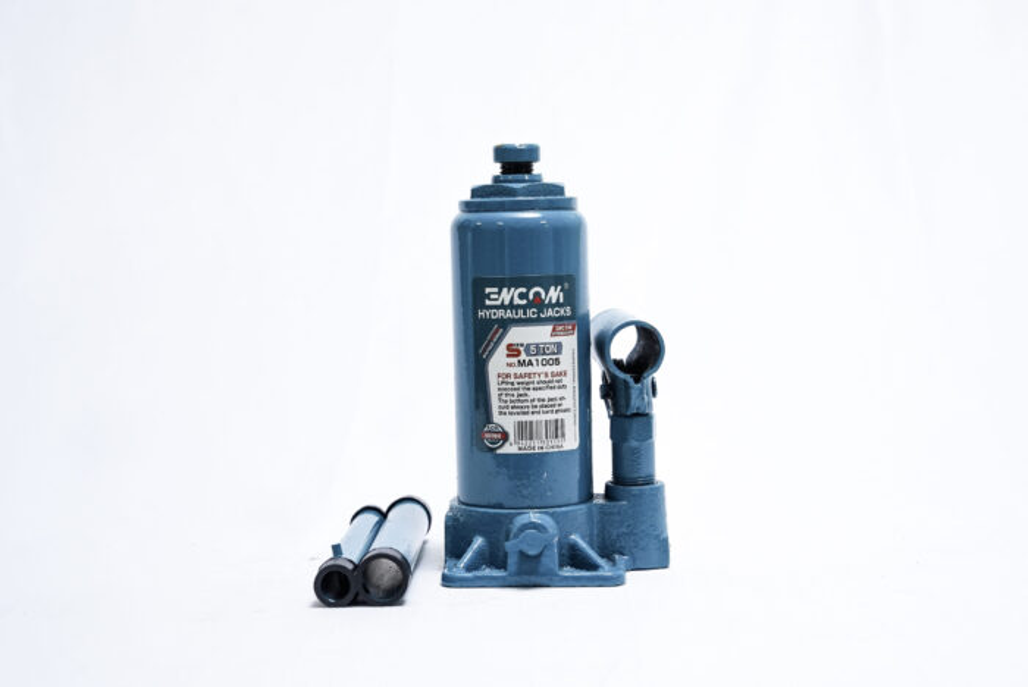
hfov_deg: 30.1
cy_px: 344
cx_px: 514
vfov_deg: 20.3
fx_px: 1915
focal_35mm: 67
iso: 3200
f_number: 9
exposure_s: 1/250
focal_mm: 67
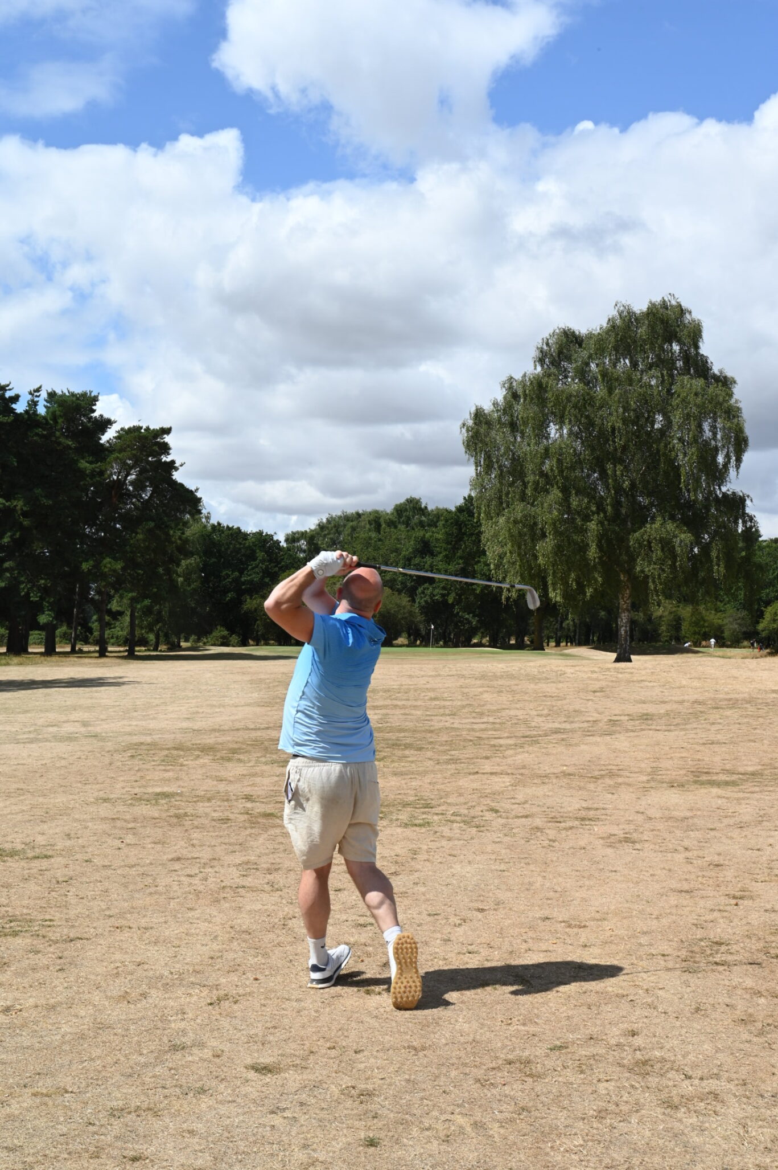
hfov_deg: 31.9
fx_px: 1363
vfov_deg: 46.4
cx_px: 389
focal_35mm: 42
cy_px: 585
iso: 200
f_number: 20
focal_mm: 42
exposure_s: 1/100
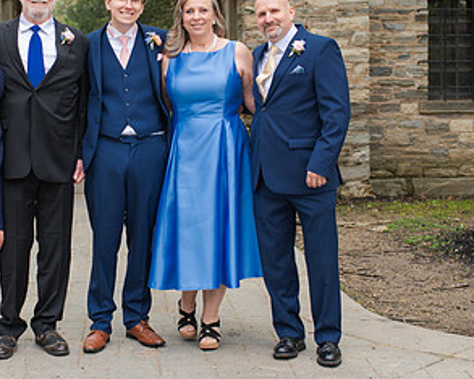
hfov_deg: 23.7
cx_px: 136
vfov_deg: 19.1
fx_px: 1122
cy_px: 144
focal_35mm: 80
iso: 320
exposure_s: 1/320
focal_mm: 35
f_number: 3.2
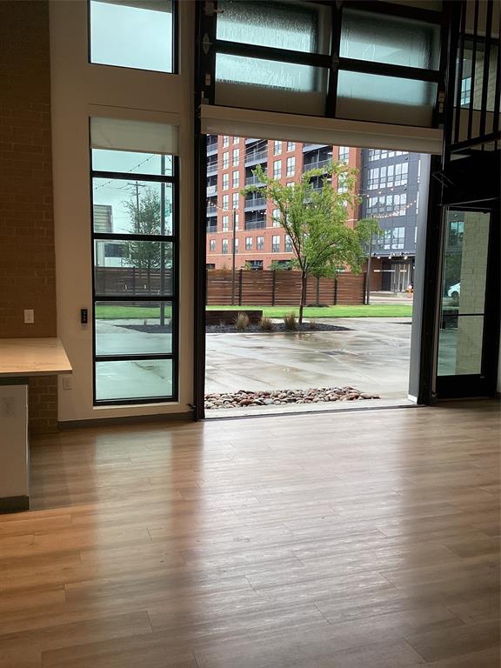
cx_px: 250
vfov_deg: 58.4
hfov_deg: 45.4
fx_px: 598
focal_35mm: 31
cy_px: 334
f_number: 2.4
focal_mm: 3.3
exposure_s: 1/120
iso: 64
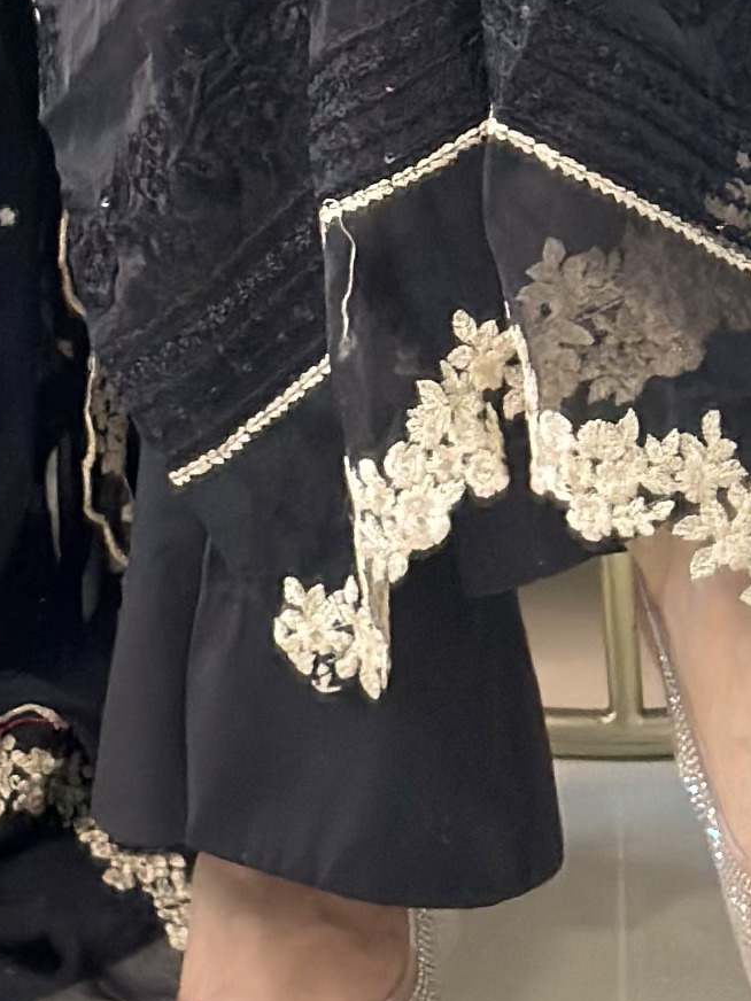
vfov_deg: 8.4
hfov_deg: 6.7
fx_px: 6422
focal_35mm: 222
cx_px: 450
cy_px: -1023
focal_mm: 6.86
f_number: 1.78
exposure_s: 1/50
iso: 200
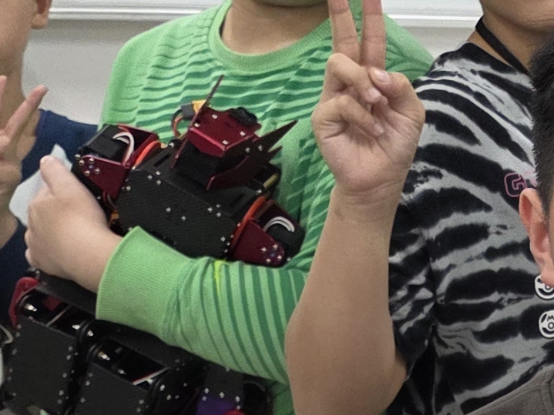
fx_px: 2048
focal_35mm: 128
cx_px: 733
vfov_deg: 11.6
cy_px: 248
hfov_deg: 14.7
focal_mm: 6.3
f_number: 1.7
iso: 250
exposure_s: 1/120
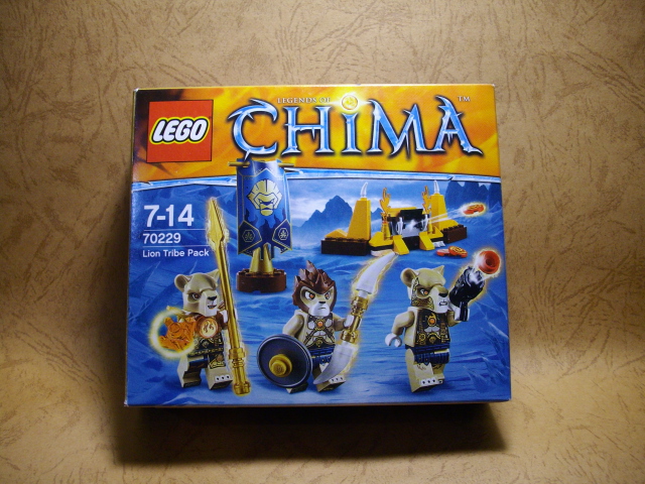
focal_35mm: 37
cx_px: 322
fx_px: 689
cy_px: 242
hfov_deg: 50.1
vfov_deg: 38.7
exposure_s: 1/50
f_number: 2.8
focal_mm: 6.2
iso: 171
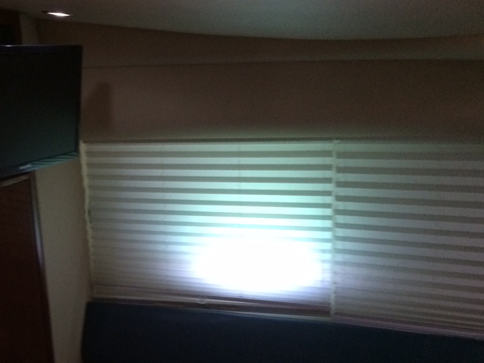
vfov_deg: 29.6
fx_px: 685
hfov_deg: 37.8
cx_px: 111
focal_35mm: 49
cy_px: 217
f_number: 2.2
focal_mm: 4.12
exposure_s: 1/17
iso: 320
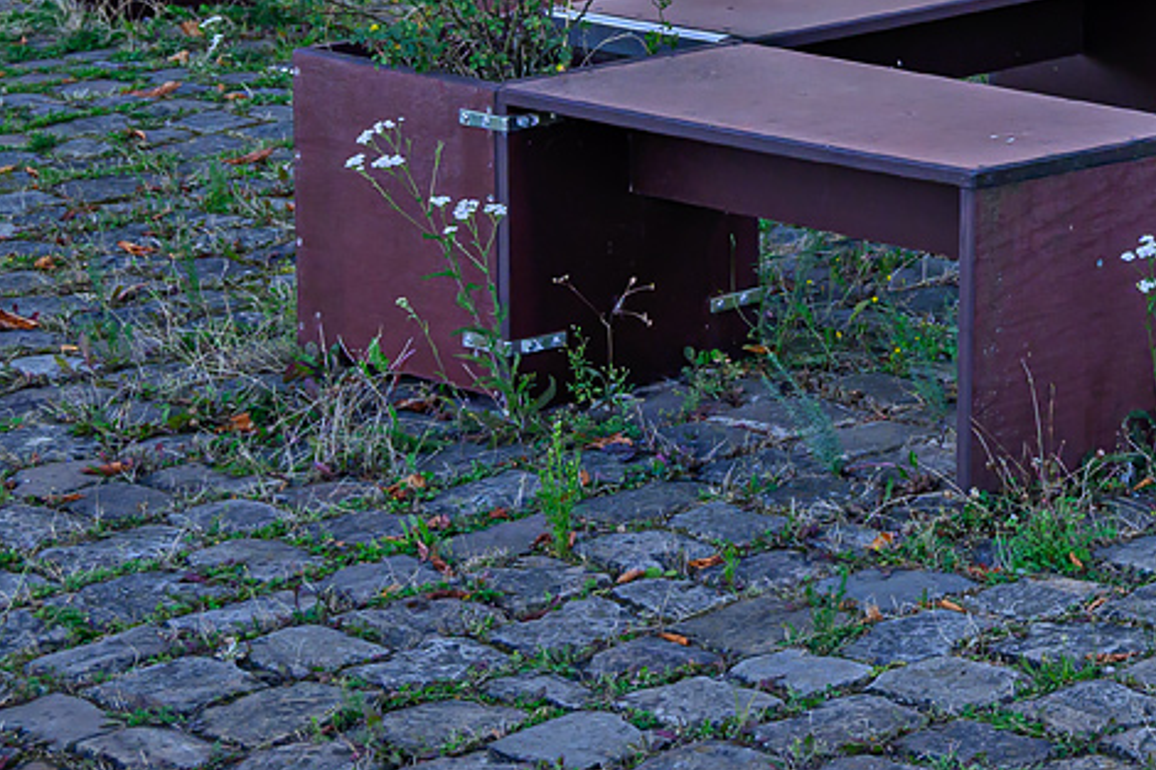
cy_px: 57
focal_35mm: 117
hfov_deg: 16.8
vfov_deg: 11.6
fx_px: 3753
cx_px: 1392
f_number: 6.7
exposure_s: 1/250
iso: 200
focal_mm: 30.5
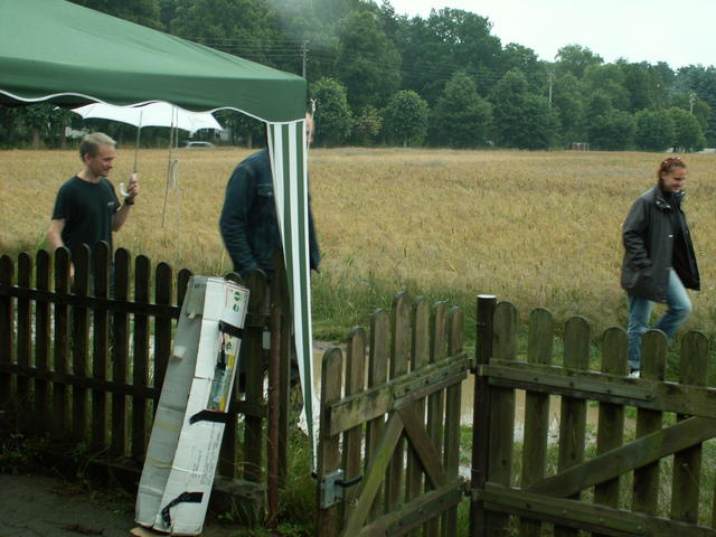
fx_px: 1138
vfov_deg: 26.6
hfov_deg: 34.9
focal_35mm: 55
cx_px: 358
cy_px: 268
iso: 50
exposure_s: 1/50
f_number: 3.5
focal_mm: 9.09
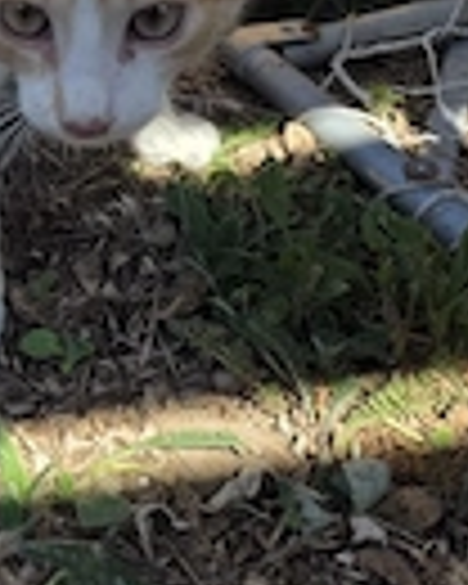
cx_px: -18
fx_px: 1195
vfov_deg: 26.5
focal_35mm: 69
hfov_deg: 21.3
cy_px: 50
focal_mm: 6.3
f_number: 1.7
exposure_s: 1/2000
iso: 80
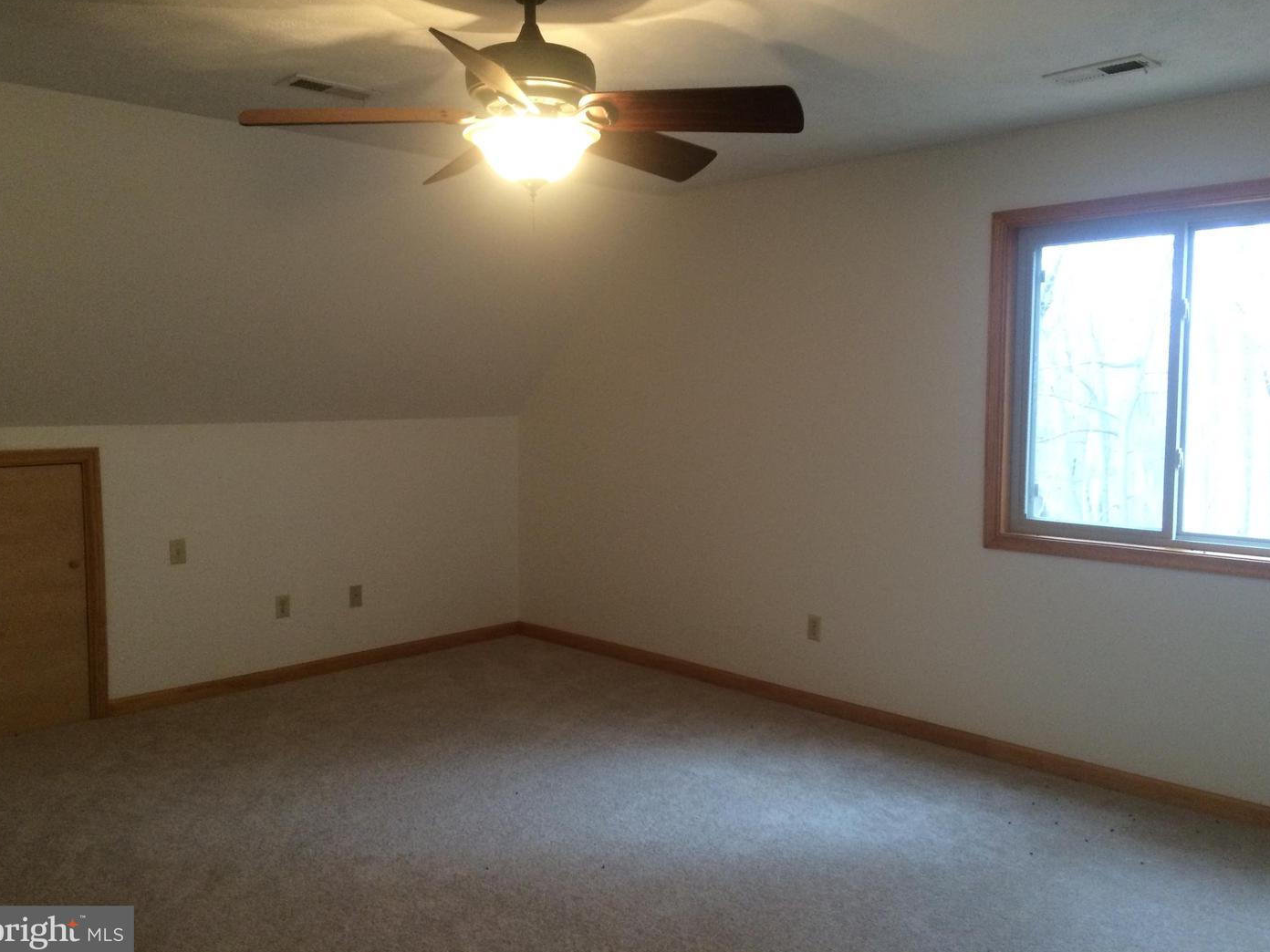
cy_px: 466
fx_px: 1101
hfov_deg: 60.0
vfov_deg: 46.8
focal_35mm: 30
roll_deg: -0.1
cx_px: 630
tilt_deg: -5.3
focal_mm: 4.15
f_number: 2.2
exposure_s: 1/30
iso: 160
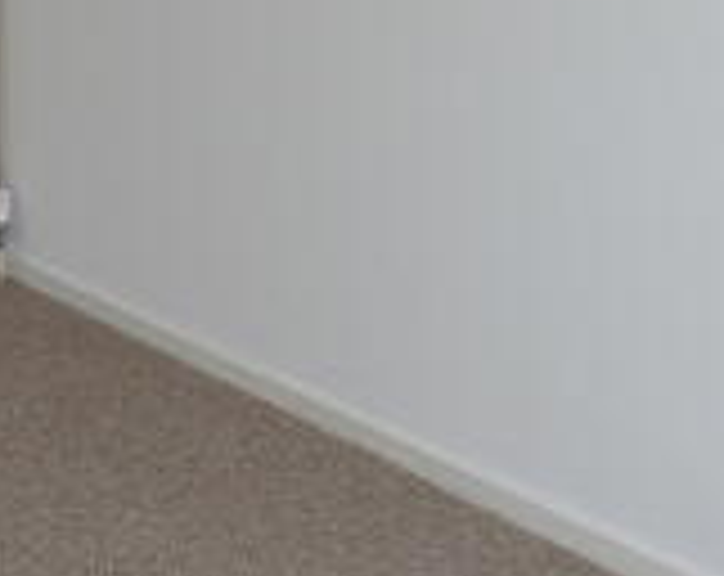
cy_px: -205
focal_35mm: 92
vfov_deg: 15.7
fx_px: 1967
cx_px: -130
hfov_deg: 19.7
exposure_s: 1/100
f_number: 3.2
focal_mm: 16
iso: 100
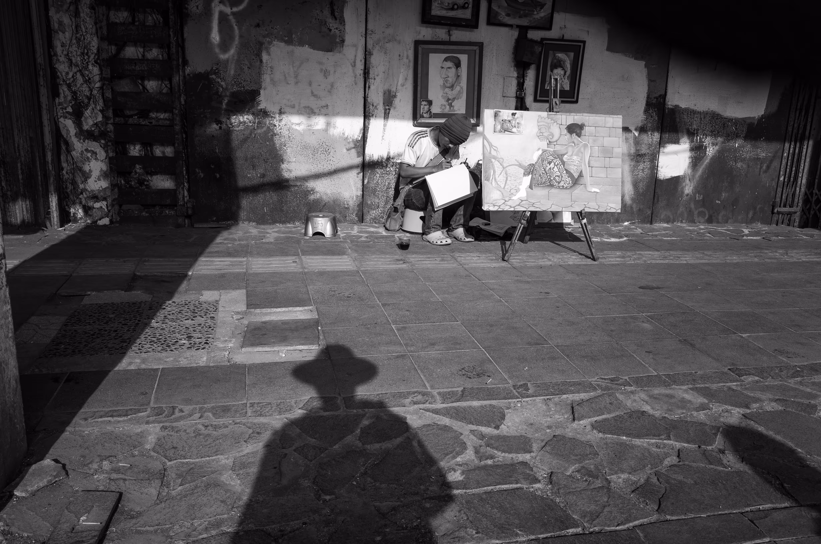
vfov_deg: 46.2
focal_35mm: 28
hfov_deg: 65.6
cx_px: 410
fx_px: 637
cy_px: 272
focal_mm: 18.3
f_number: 8
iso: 160
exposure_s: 1/250
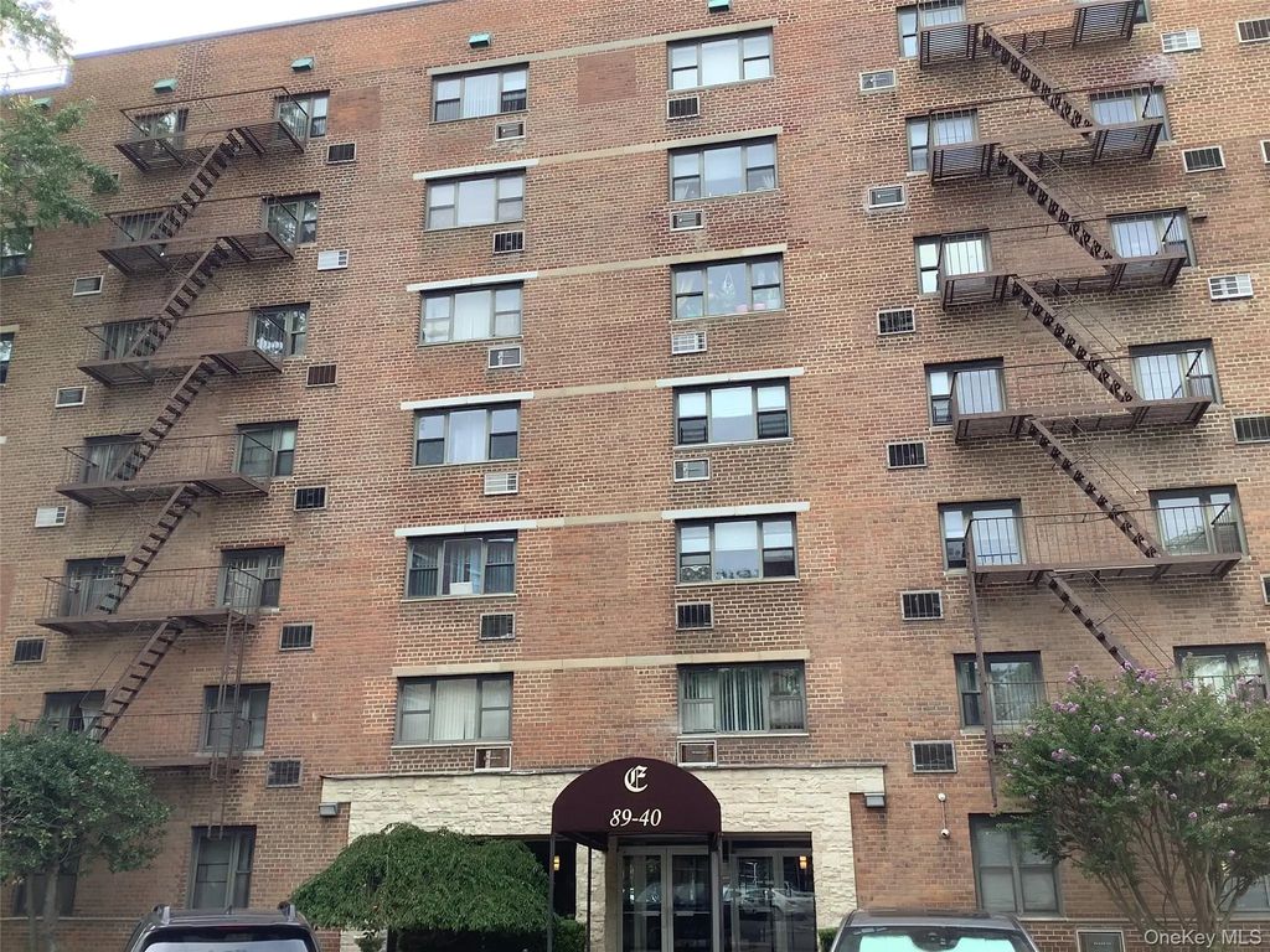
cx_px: 635
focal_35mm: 31
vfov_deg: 45.4
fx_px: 1137
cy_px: 476
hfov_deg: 58.4
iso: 25
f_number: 2.4
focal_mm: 3.3
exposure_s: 1/205
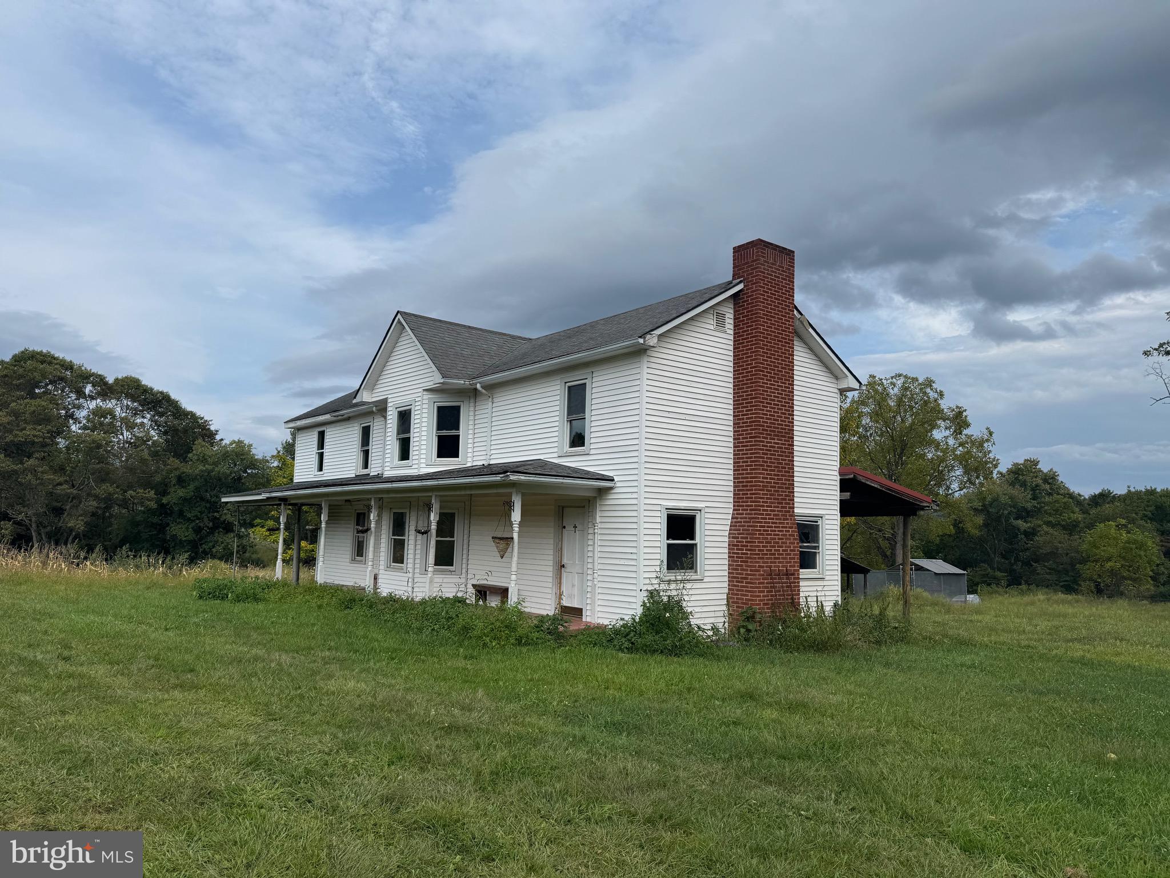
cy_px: 439
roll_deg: -0.6
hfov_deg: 71.6
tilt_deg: +5.9
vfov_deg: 56.8
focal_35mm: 24
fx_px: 811
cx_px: 585
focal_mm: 6.76
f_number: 1.78
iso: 80
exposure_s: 1/5814
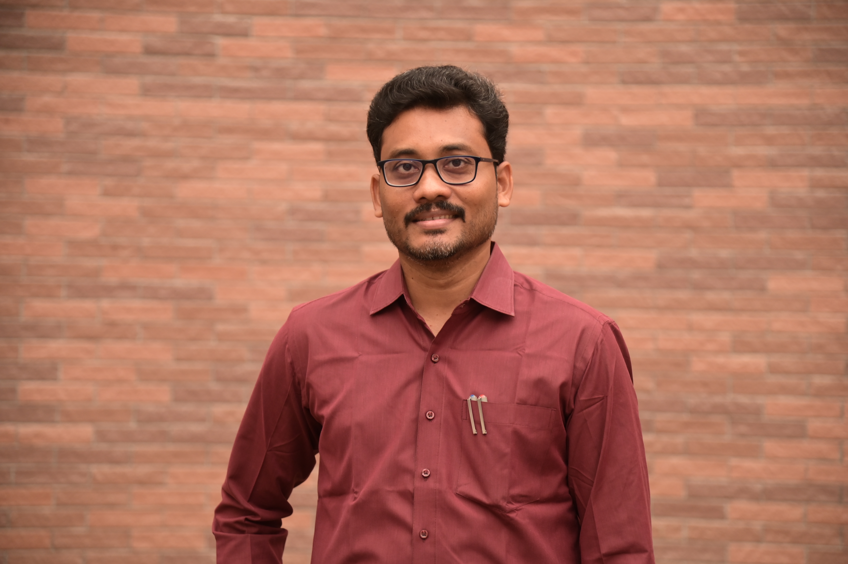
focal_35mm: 78
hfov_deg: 26.0
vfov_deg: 17.5
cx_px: 424
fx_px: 1836
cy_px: 282
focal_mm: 78
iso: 1250
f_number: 4
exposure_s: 1/100
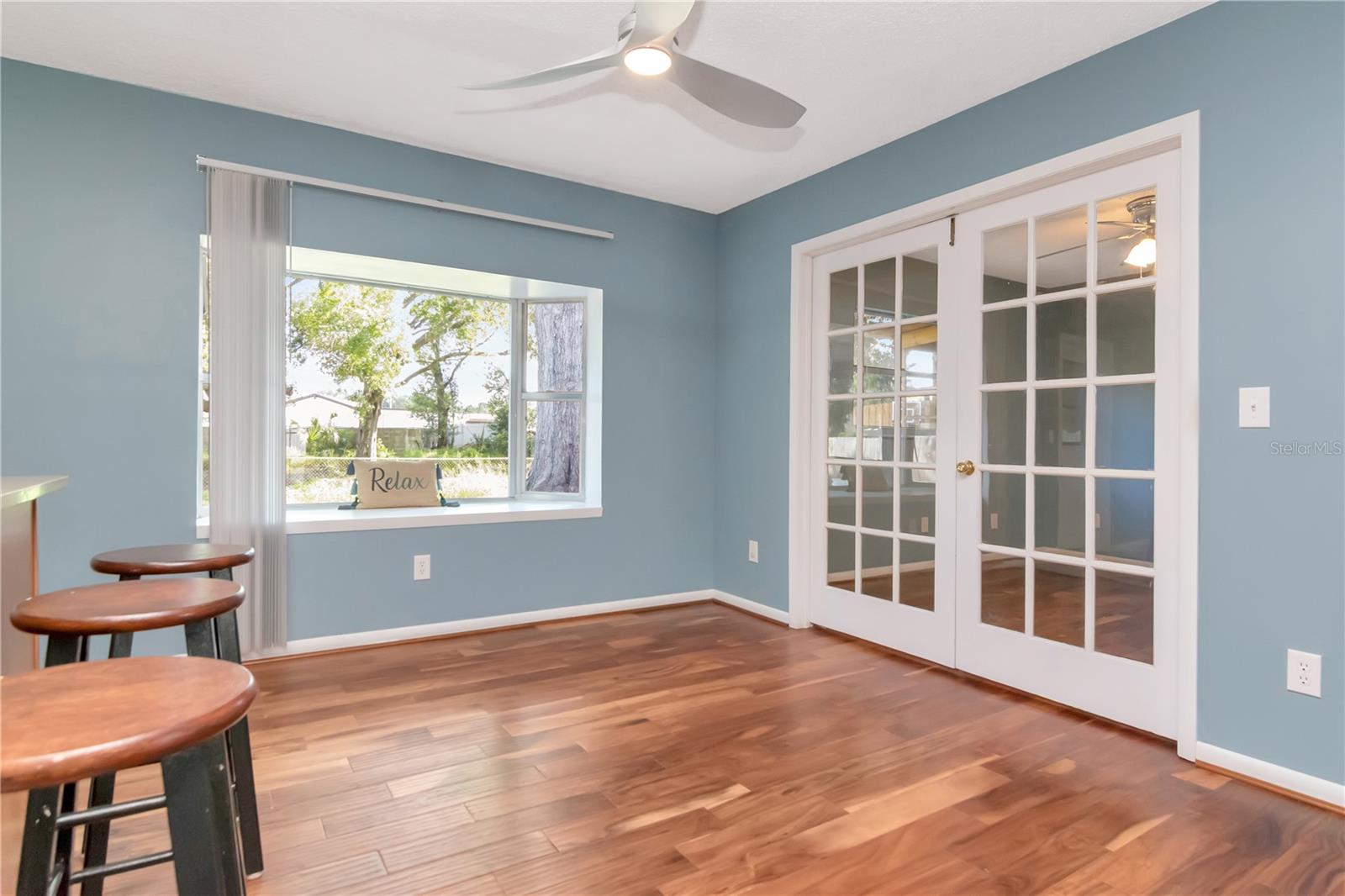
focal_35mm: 20
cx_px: 672
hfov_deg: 85.4
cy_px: 448
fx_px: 728
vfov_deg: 63.2
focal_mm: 13
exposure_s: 1/125
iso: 2000
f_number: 7.1
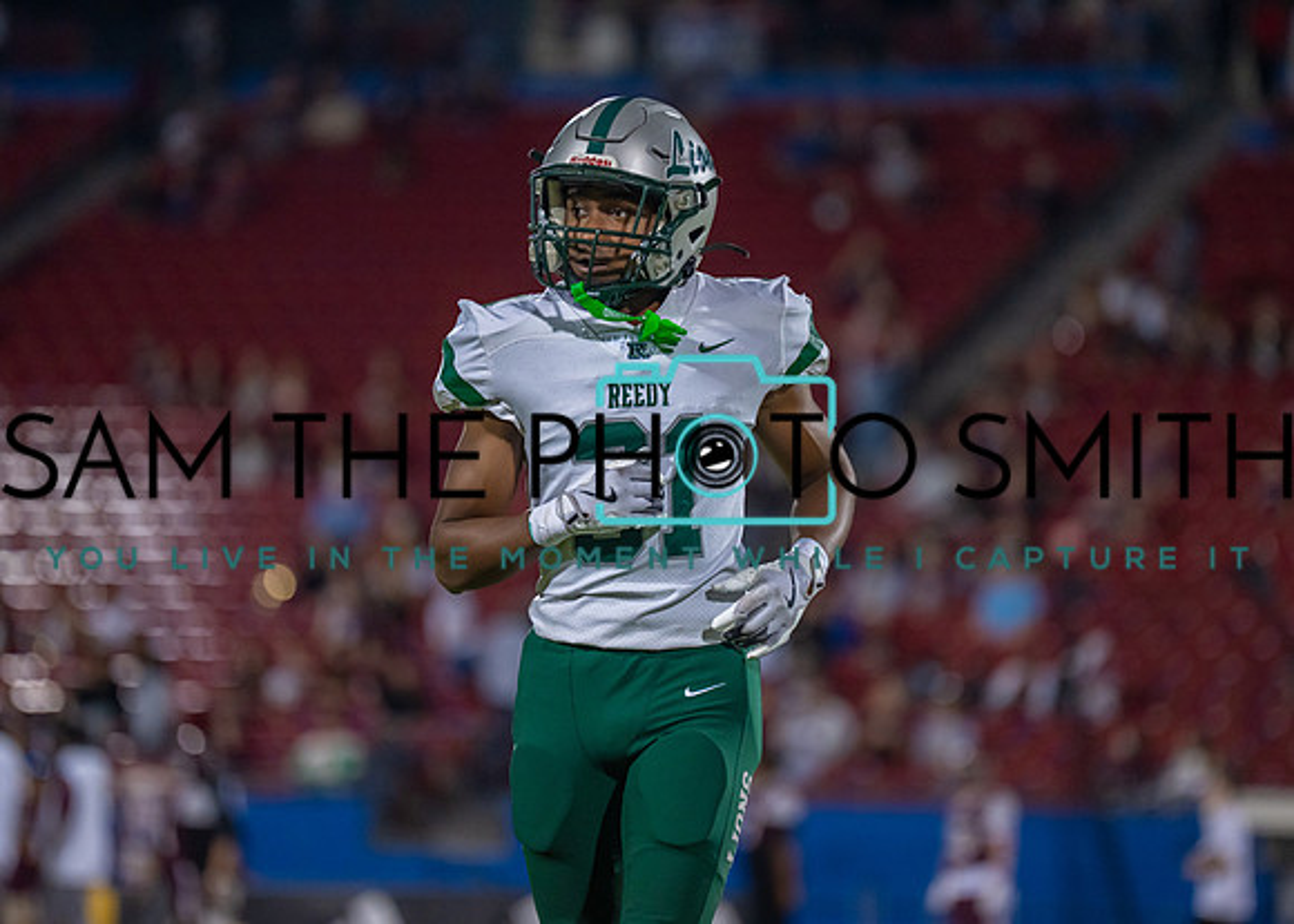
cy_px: 402
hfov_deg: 8.4
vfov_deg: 6.0
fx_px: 8778
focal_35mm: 239
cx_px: 679
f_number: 2.8
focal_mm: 200
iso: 2000
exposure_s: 1/1600
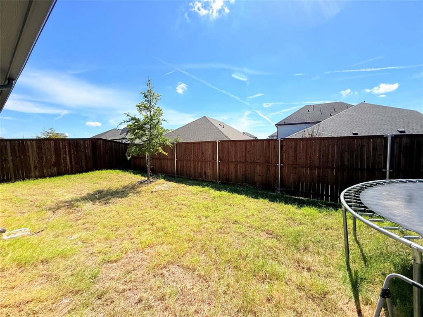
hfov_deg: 102.1
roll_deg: +1.3
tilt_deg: -3.9
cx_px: 212
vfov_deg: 85.7
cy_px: 158
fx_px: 171
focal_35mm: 14
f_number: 2.2
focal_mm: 2.22
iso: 50
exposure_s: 1/2320
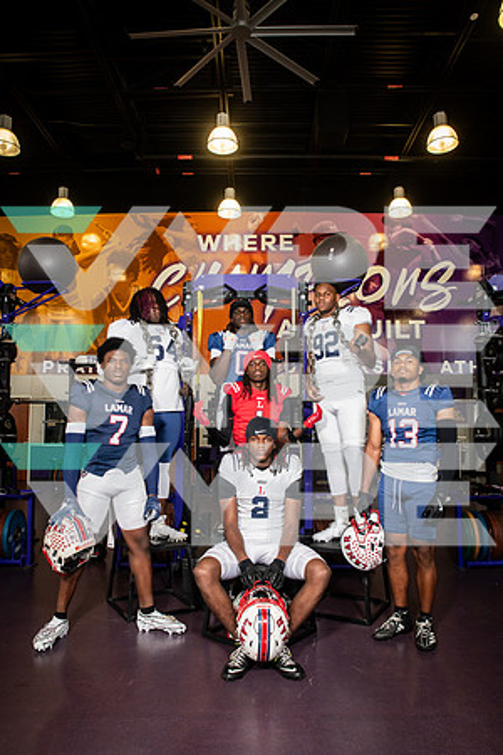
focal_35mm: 24
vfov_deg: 73.7
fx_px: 503
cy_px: 378
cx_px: 252
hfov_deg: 53.1
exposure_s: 1/250
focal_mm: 24
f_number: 7.1
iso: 800
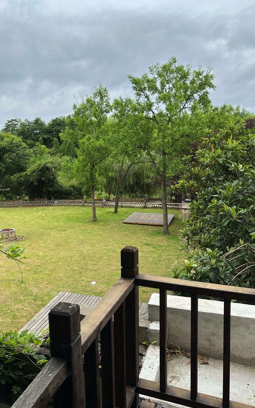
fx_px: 322
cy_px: 178
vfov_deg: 64.4
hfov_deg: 42.8
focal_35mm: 29
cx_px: 97
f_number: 1.78
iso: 80
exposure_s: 1/1949
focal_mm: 6.86
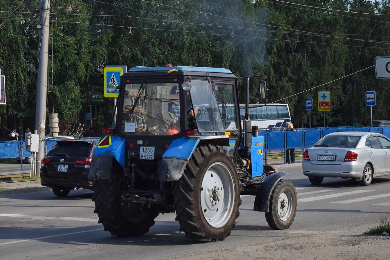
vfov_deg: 16.6
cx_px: 195
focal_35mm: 82
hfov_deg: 24.6
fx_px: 894
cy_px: 130
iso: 200
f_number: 6.3
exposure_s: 1/800
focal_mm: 55
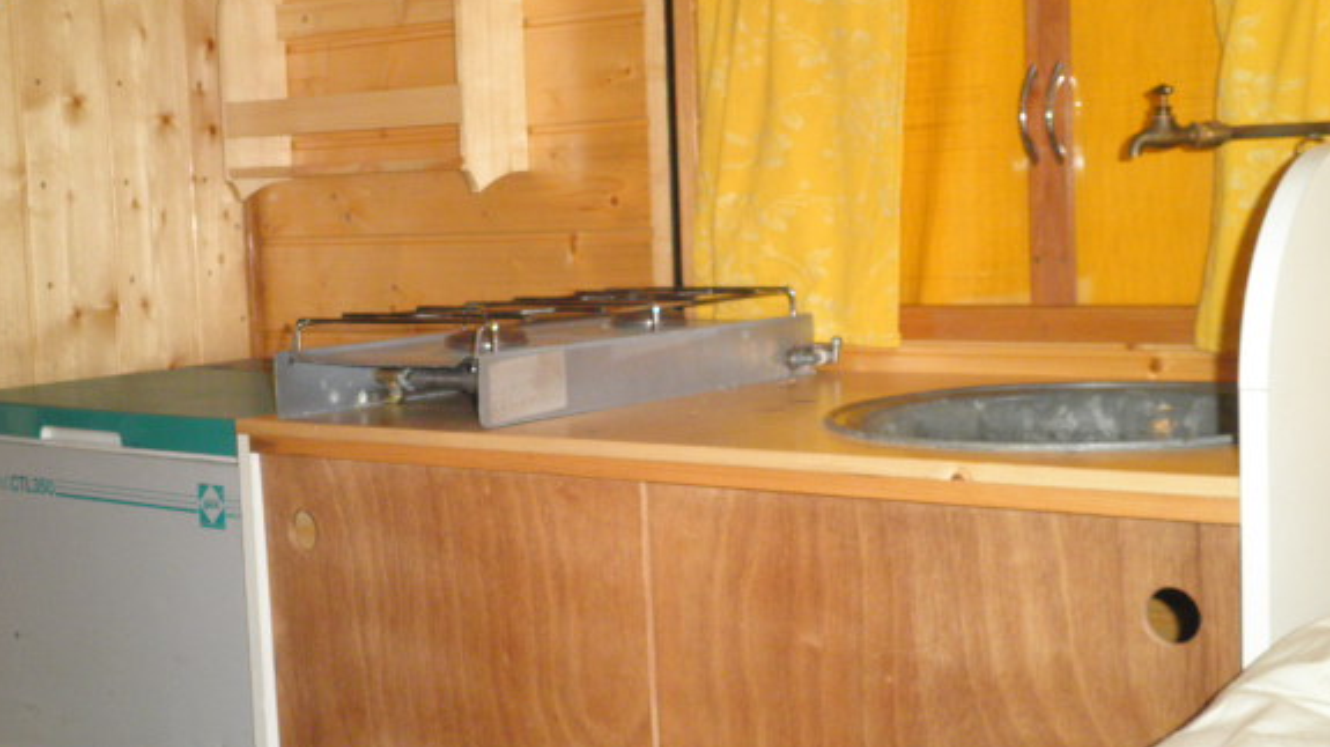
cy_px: 338
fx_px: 2010
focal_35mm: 57
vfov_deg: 21.1
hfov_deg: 36.6
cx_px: 611
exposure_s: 1/60
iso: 250
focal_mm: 8.3
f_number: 3.4
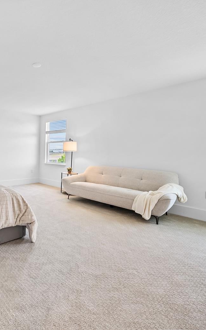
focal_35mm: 19
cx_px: 14
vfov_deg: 88.0
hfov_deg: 53.1
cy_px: 162
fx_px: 171
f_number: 6.3
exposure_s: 1/5
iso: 250
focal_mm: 12
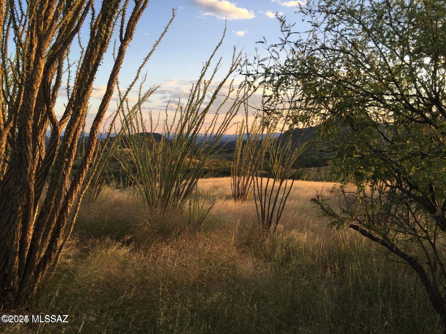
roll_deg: -1.0
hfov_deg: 61.7
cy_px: 167
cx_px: 223
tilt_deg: -4.7
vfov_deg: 48.2
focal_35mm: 29
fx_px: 374
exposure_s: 1/377
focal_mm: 4.15
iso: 32
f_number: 2.2
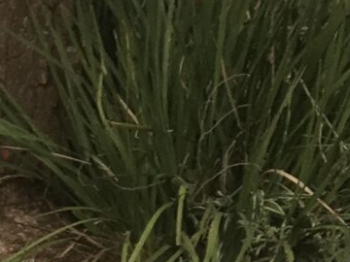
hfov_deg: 7.9
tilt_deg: -17.7
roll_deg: -0.1
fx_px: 2083
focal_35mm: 206
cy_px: 477
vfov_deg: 7.0
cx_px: -814
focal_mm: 4.15
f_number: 2.2
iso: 25
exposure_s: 1/134
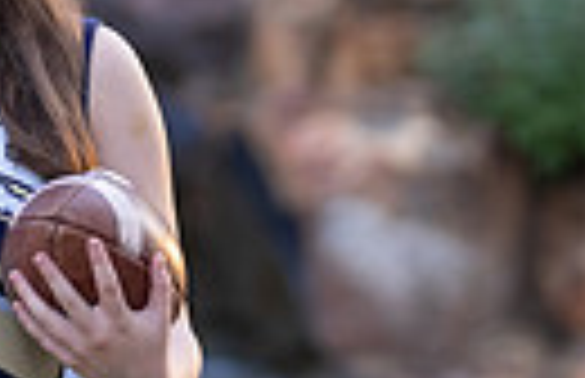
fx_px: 8370
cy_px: 236
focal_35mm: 520
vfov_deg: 2.6
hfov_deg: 4.0
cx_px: -165
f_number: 2.8
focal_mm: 113
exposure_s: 1/320
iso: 500
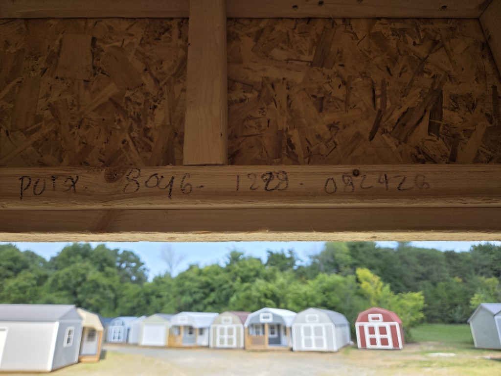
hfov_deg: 73.9
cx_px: 250
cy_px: 188
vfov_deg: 58.9
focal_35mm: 23
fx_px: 333
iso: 80
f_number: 1.8
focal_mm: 5.4
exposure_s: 1/1336
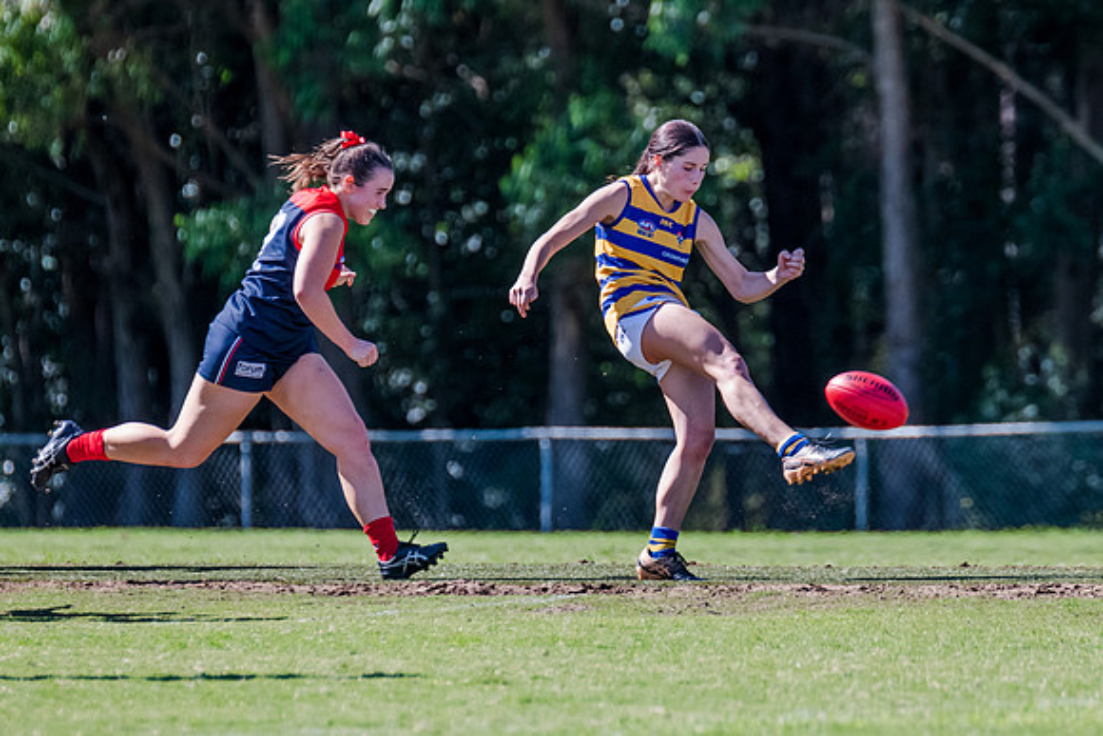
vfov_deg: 1.9
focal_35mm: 712
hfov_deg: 2.9
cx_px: 742
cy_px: 325
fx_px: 21809
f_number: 6.3
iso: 800
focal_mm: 420
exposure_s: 1/1600
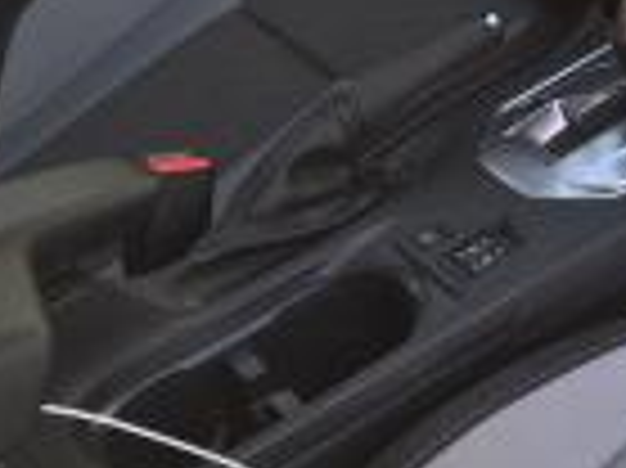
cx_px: 815
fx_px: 1897
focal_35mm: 105
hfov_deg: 17.6
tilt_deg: -22.5
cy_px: -180
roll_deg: -1.5
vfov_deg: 13.4
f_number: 2.2
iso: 32
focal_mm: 4.15
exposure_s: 1/120
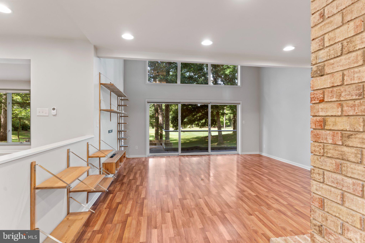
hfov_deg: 90.0
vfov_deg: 67.4
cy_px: 122
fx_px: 182
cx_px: 182
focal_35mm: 18
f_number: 7.1
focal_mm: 18
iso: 500
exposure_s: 1/4
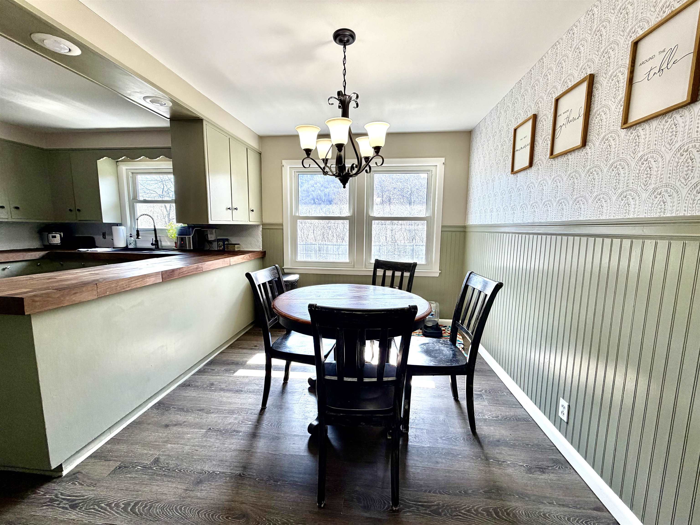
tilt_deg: -7.2
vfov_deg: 85.7
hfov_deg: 102.1
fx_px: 283
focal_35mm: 14
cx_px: 350
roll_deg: -0.5
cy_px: 262
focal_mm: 2.22
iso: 80
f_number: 2.2
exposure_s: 1/120
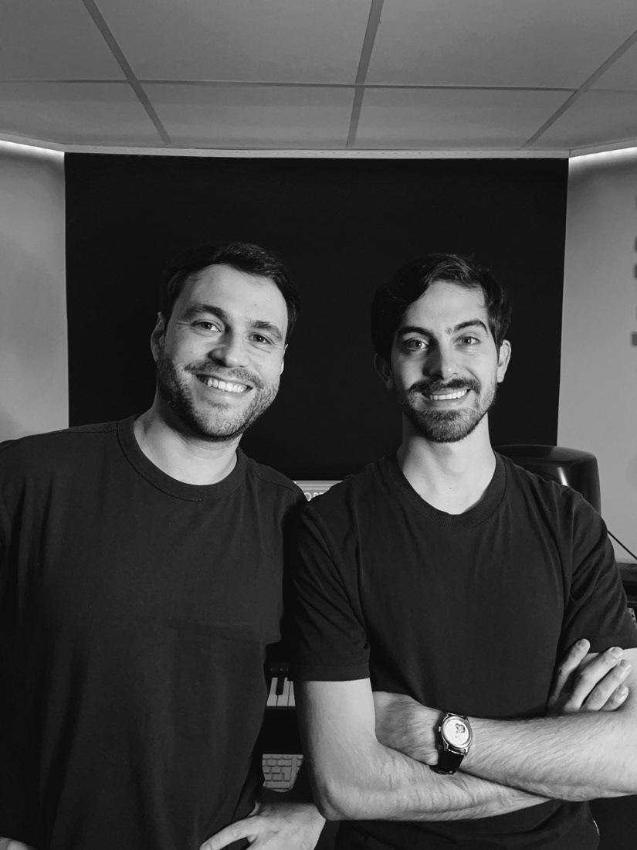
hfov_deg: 53.1
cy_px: 425
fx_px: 638
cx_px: 318
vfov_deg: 67.3
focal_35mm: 26
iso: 640
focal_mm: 5.1
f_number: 1.6
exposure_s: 1/40
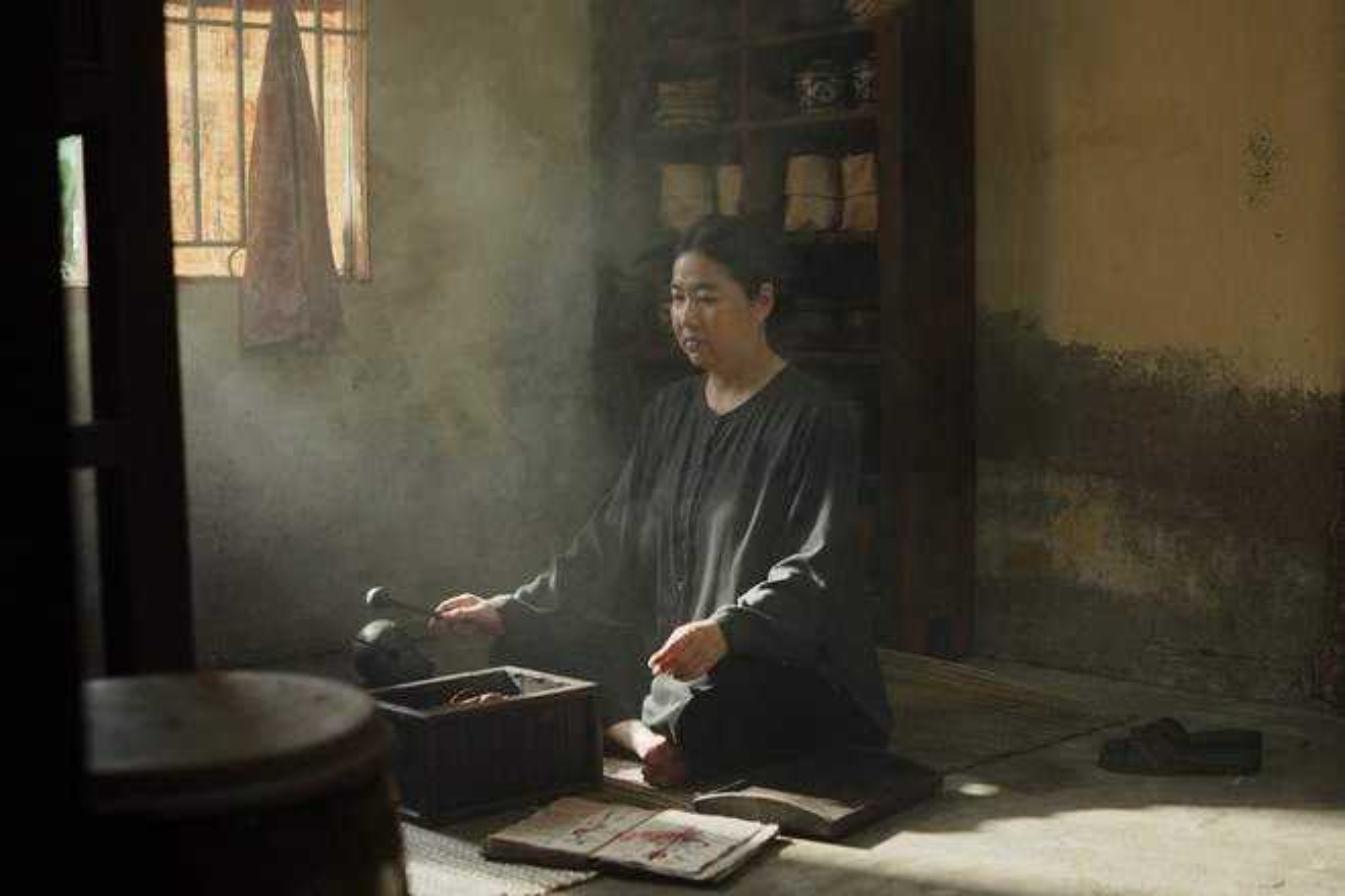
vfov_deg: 26.0
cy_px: 448
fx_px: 1943
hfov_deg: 38.2
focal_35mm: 52
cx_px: 672
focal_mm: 35
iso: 160
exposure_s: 1/640
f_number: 1.8
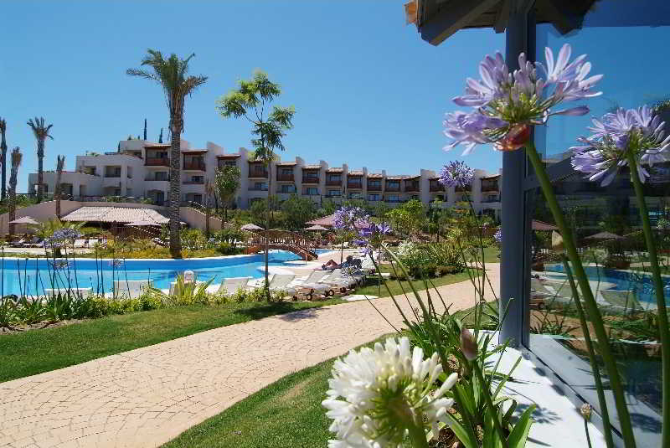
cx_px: 335
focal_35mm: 18
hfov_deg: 89.9
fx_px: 335
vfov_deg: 67.5
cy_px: 224
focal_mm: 12
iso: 100
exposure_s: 1/350
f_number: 8
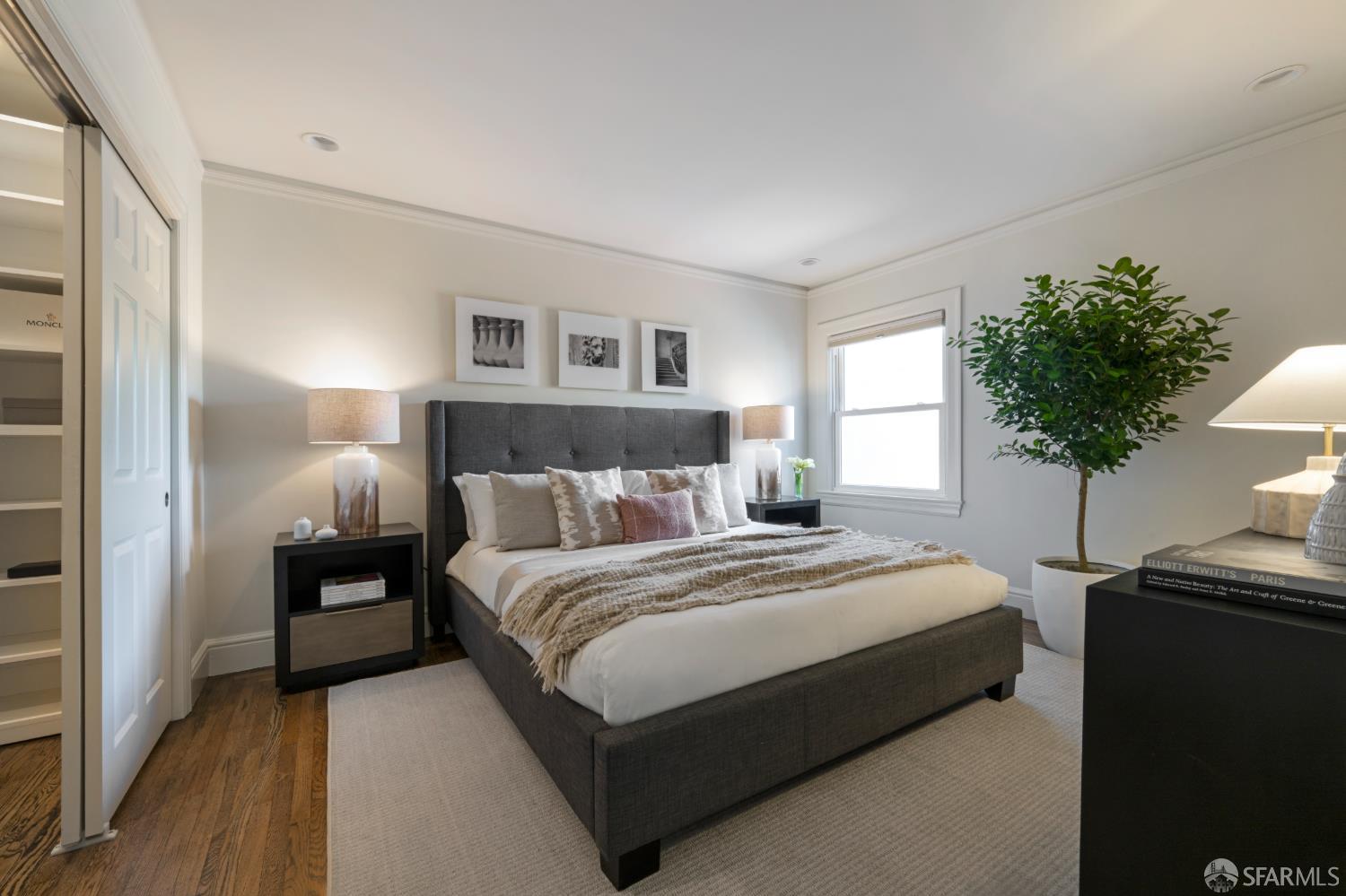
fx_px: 523
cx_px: 673
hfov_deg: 104.3
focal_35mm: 14
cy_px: 448
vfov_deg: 81.2
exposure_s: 1.3
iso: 200
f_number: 16
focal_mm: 14
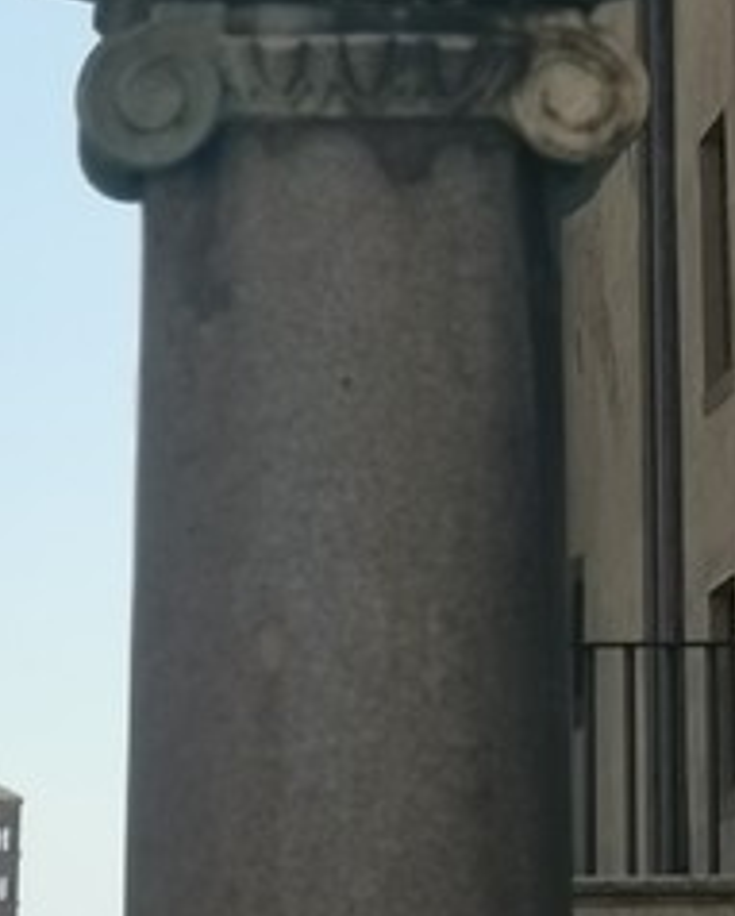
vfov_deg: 10.5
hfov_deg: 8.7
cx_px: 646
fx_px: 4804
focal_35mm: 177
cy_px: -520
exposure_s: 1/1712
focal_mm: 5.58
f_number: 4
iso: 50
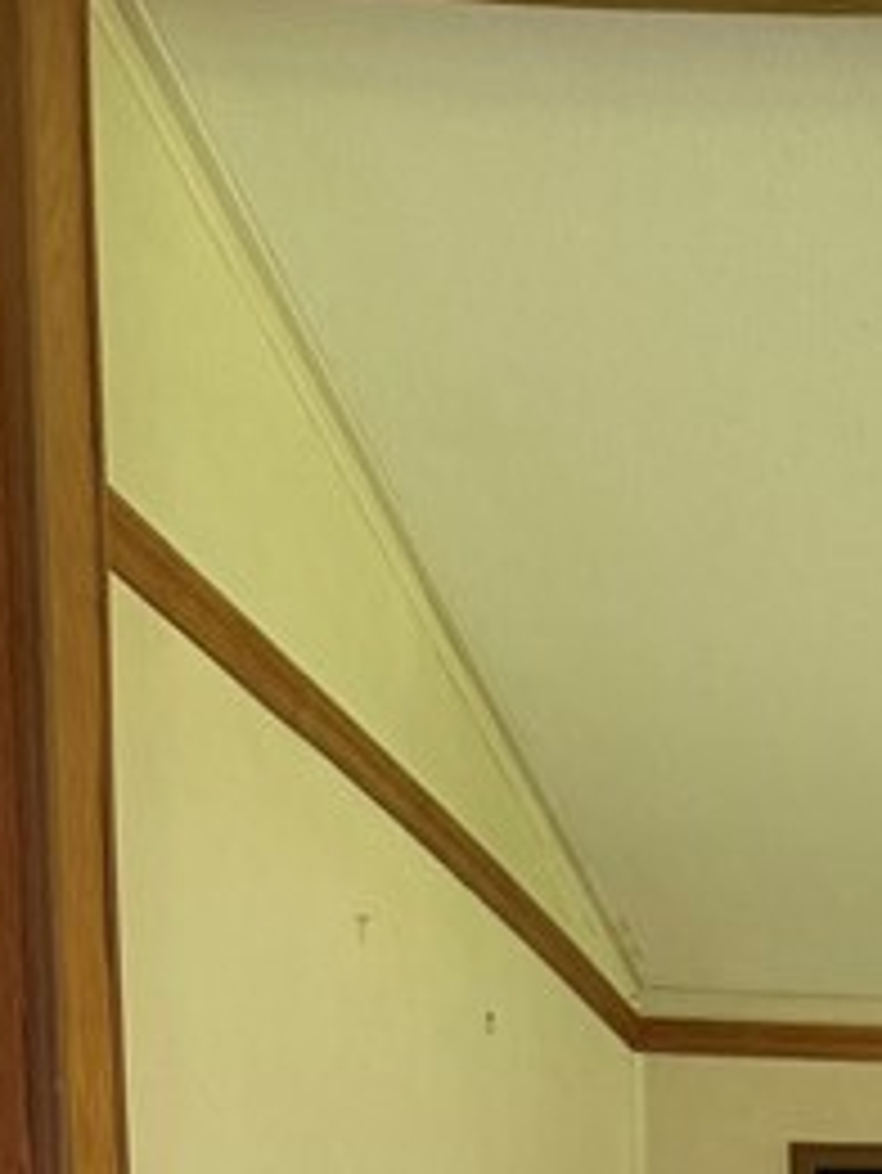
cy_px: 1862
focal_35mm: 94
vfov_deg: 18.1
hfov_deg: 14.6
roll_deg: -0.8
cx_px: 1336
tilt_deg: -5.5
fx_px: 3191
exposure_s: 1/60
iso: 250
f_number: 1.78
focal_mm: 6.76
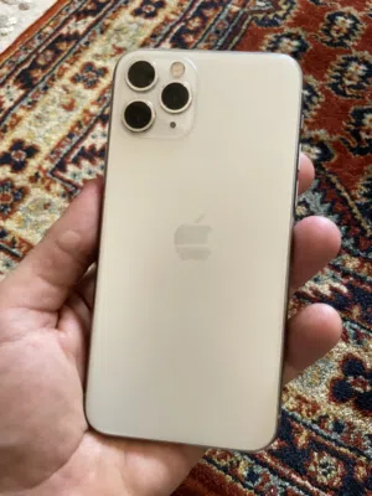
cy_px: 248
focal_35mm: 26
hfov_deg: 53.1
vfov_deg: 67.3
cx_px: 186
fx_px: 373
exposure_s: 1/30
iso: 1000
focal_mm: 4.2
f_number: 1.6
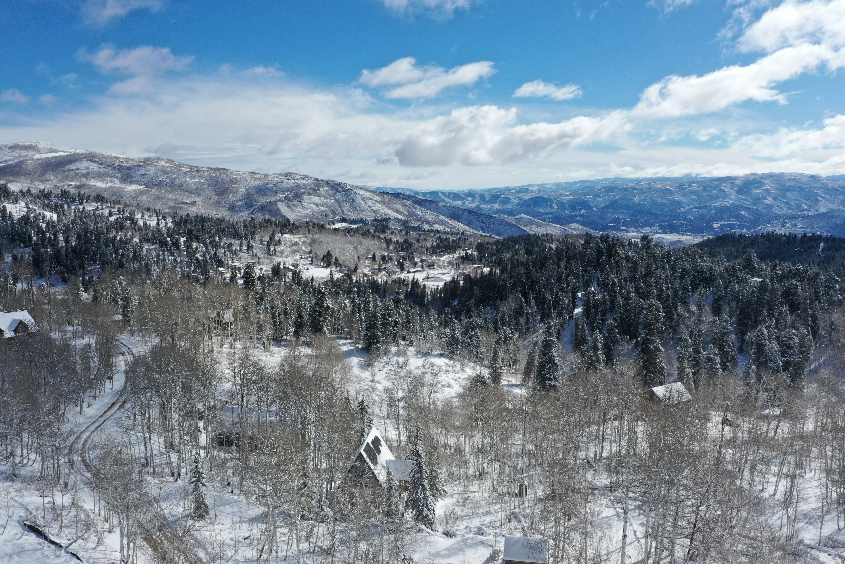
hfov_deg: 65.5
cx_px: 422
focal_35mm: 28
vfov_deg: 46.4
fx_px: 657
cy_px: 282
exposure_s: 1/500
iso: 100
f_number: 7.1
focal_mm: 10.26
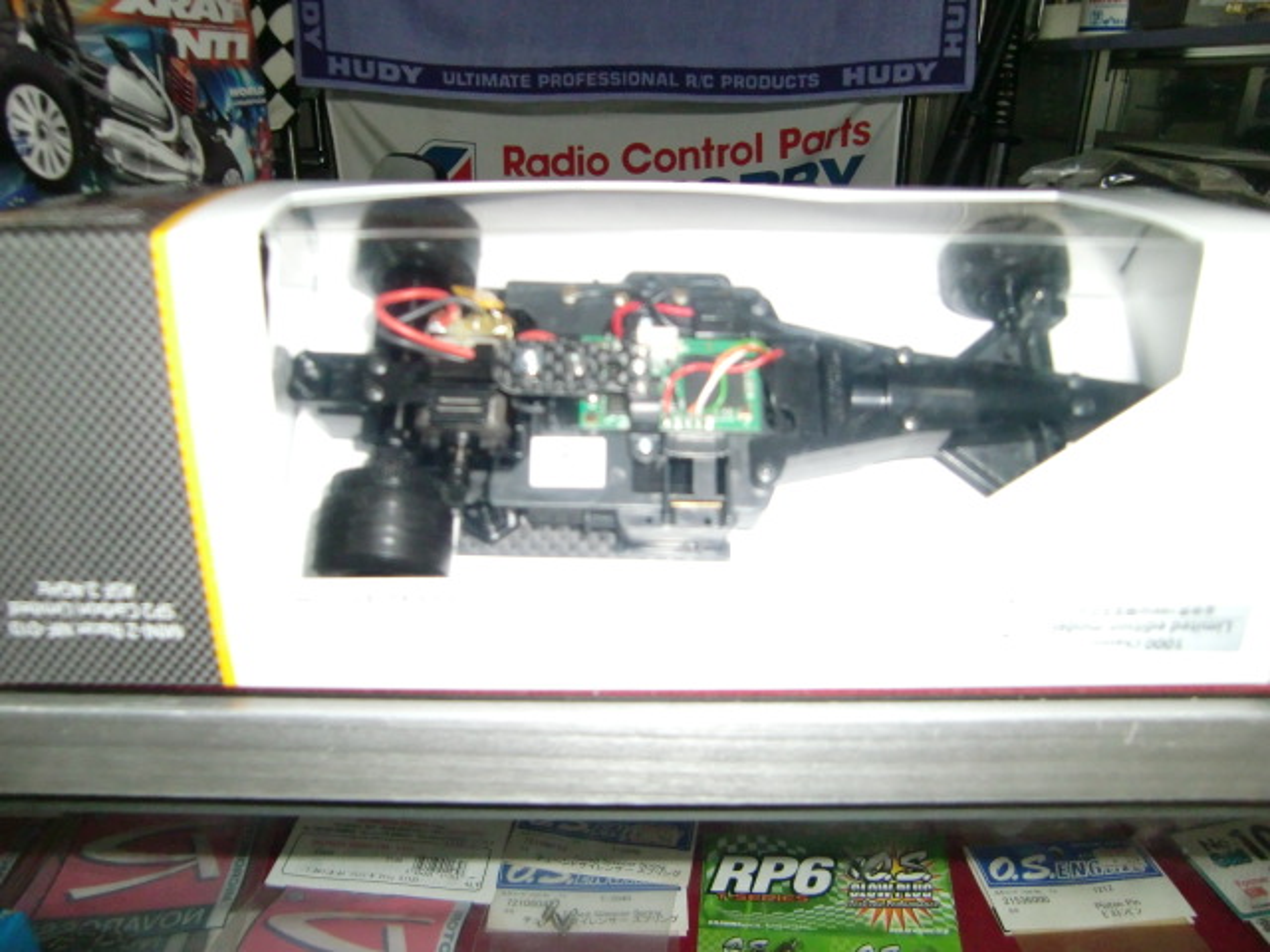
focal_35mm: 28
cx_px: 635
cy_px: 476
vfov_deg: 49.7
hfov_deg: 63.4
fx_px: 1027
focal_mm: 4.9
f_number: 2.6
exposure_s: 1/60
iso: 400
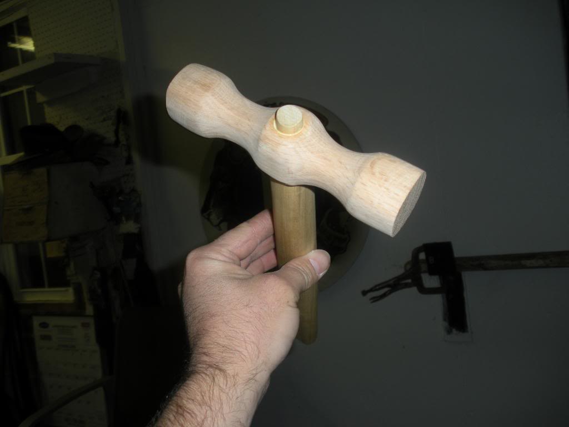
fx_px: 592
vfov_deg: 39.7
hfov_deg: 51.4
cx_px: 284
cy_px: 214
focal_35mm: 36
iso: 64
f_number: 3.5
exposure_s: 1/60
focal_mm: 6.3
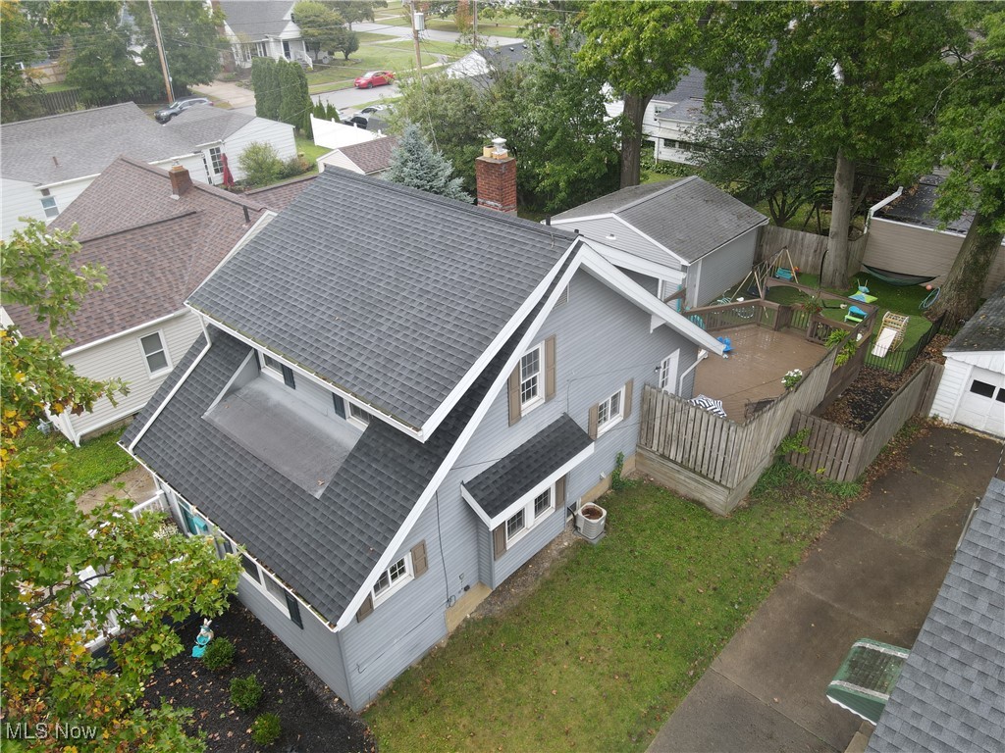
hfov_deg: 71.6
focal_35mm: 24
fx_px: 697
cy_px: 376
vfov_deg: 56.8
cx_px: 502
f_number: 2.8
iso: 100
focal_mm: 4.5
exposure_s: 1/90
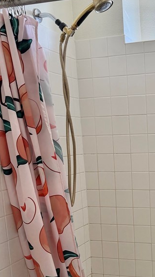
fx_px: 344
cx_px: 165
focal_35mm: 47
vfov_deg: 42.9
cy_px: 191
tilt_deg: -8.8
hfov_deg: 24.0
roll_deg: +2.4
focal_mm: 6.76
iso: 160
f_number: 1.78
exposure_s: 1/143
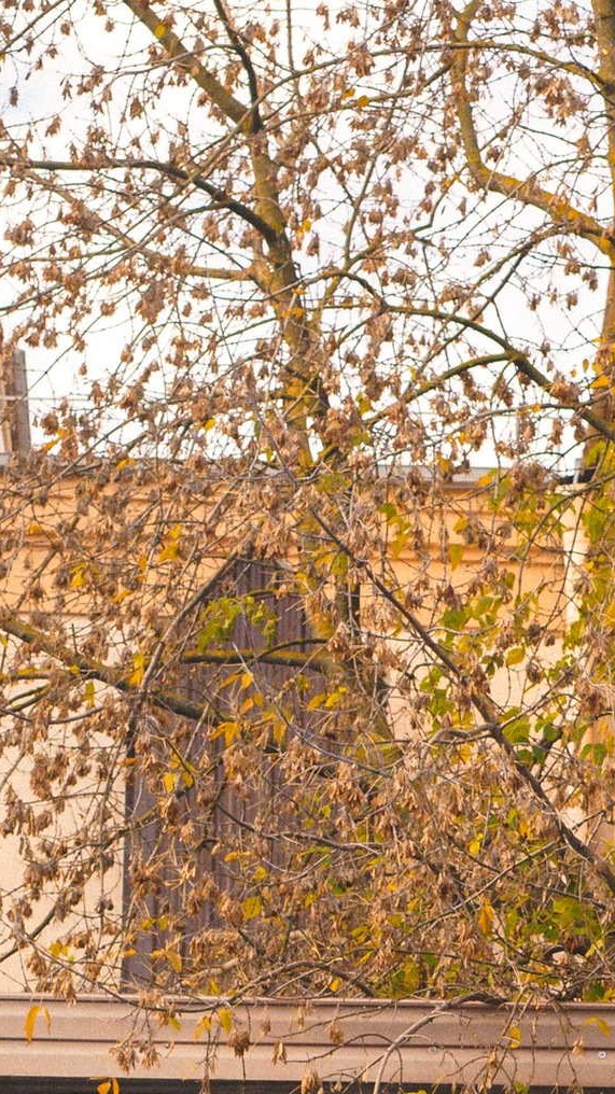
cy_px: 1663
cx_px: 702
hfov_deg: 6.1
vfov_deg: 10.5
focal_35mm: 198
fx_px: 5744
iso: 800
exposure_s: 1/160
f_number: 6.3
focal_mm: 50
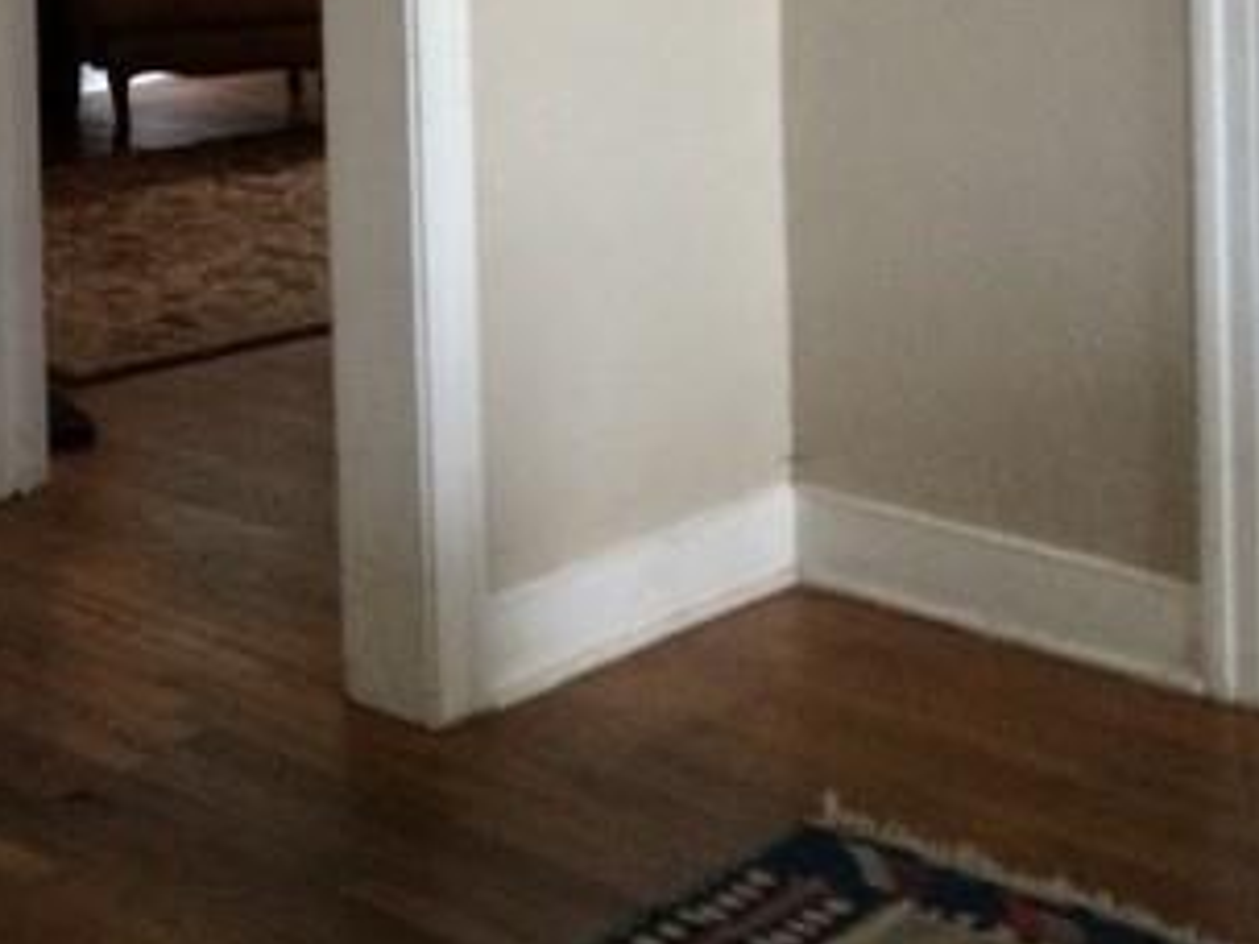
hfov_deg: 23.4
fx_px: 2873
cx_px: -91
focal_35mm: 79
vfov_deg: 17.6
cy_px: -257
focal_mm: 4.12
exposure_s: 1/24
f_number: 2.2
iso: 320
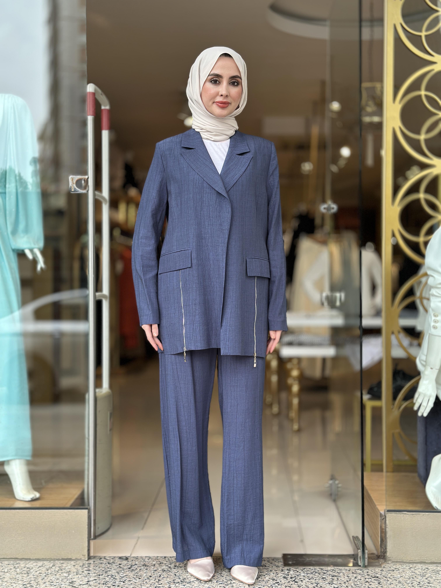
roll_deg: -0.1
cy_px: 294
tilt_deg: +0.3
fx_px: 815
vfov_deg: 39.7
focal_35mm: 48
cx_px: 220
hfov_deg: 30.3
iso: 80
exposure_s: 1/238
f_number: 1.78
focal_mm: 6.86
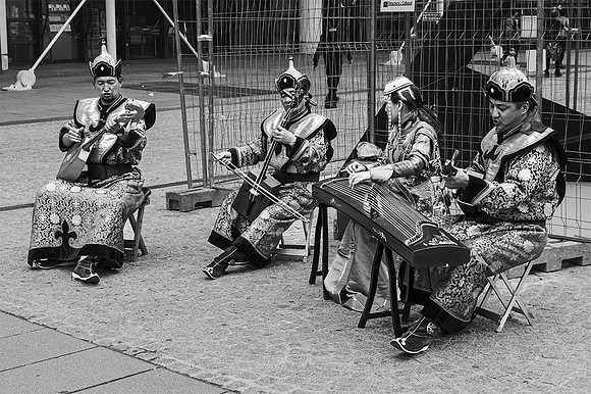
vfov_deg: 21.9
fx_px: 1017
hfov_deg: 32.4
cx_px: 296
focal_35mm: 62
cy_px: 197
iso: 400
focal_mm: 62
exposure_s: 1/125
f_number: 14
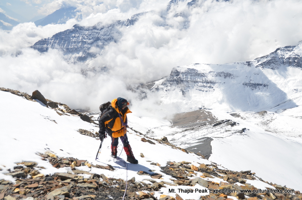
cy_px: 100
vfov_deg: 39.8
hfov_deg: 57.3
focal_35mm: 33
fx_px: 276
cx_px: 151
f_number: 5.6
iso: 200
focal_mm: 22
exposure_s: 1/1600
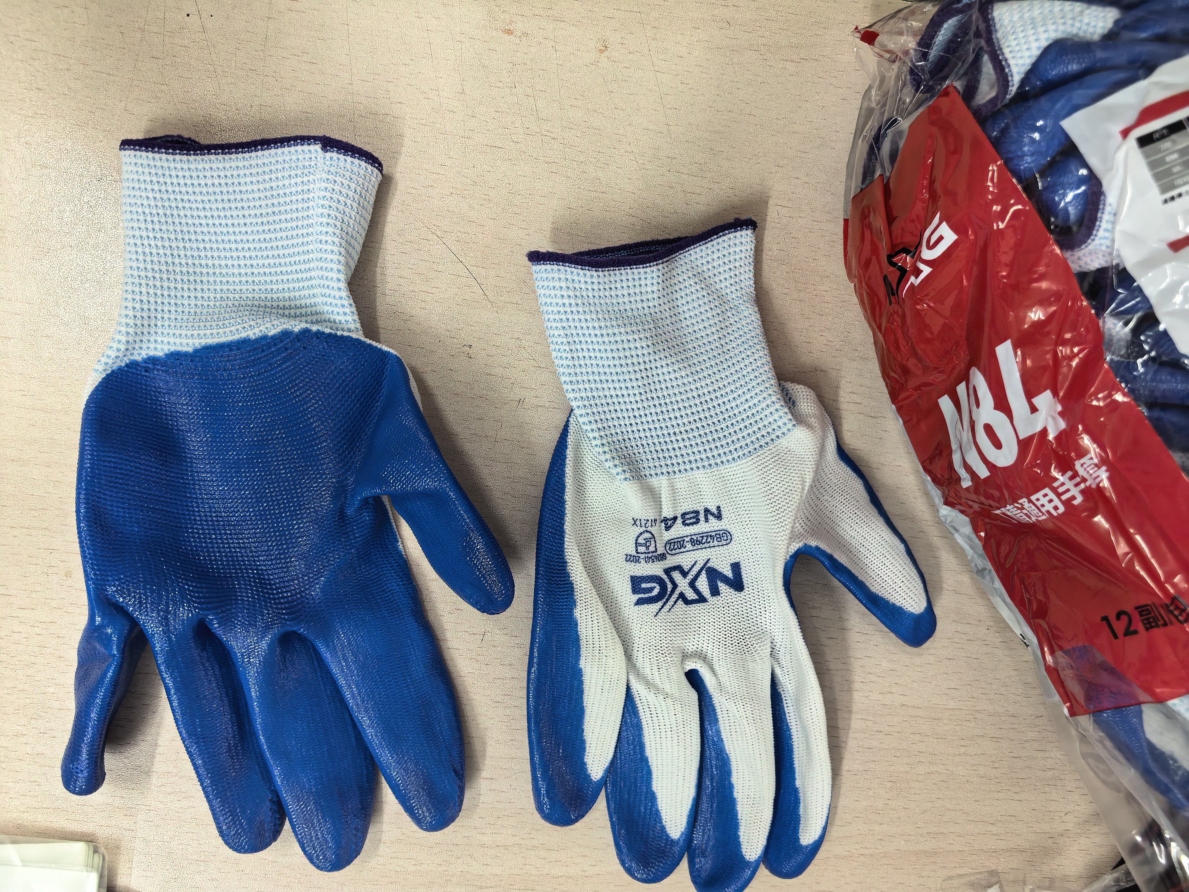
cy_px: 446
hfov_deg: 71.6
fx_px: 824
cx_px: 594
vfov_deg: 56.8
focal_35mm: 24
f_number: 2
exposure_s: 1/50
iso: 320
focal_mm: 5.75
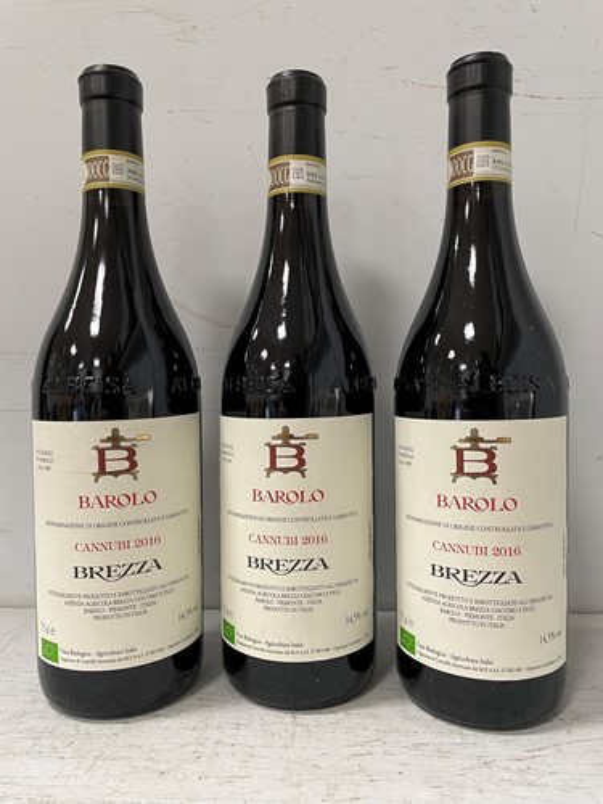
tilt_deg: -2.4
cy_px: 402
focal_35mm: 26
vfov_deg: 67.3
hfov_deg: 53.1
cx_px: 302
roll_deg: +0.8
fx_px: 604
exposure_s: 1/50
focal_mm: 4.2
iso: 80
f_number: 1.6
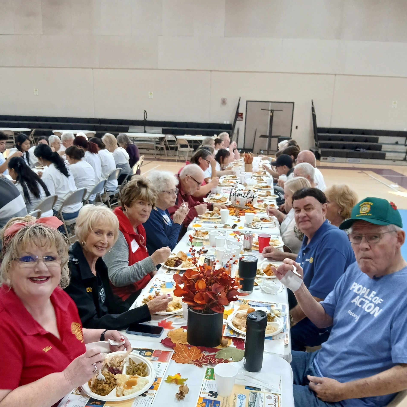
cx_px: 204
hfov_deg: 52.5
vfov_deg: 51.9
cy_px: 256
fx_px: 412
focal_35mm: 31
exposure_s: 1/40
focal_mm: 3.98
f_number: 1.8
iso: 250
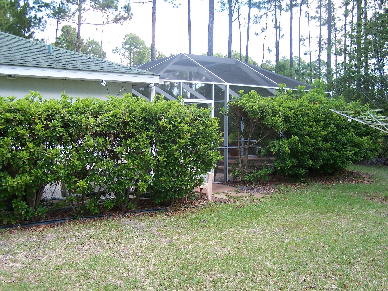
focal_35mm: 38
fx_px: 426
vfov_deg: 37.7
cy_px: 146
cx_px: 194
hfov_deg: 49.0
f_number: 2.8
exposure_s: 1/125
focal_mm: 6.3
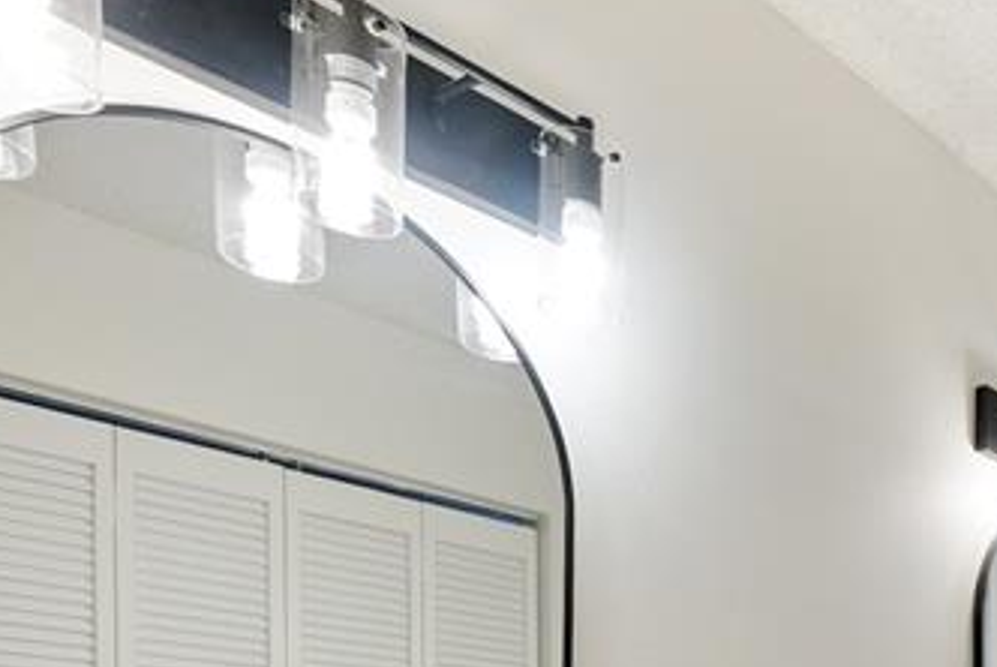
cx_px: 1090
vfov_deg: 30.6
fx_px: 1026
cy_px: 798
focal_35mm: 37
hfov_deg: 41.6
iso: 1000
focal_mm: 12
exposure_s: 1/30
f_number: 9
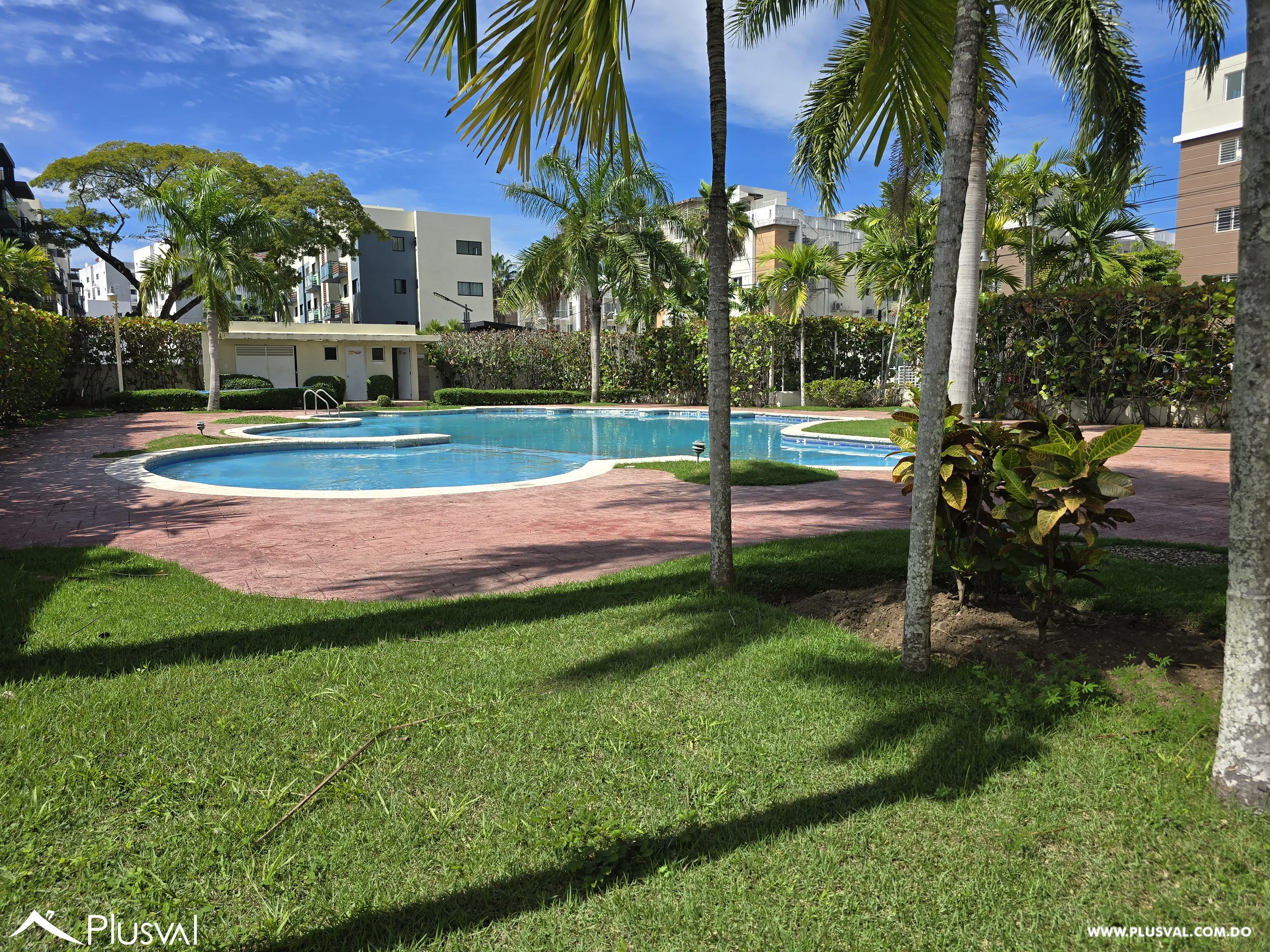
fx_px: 844
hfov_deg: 73.9
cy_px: 476
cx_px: 635
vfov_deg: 58.9
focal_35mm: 23
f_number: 1.7
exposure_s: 1/914
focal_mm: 6.3
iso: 12
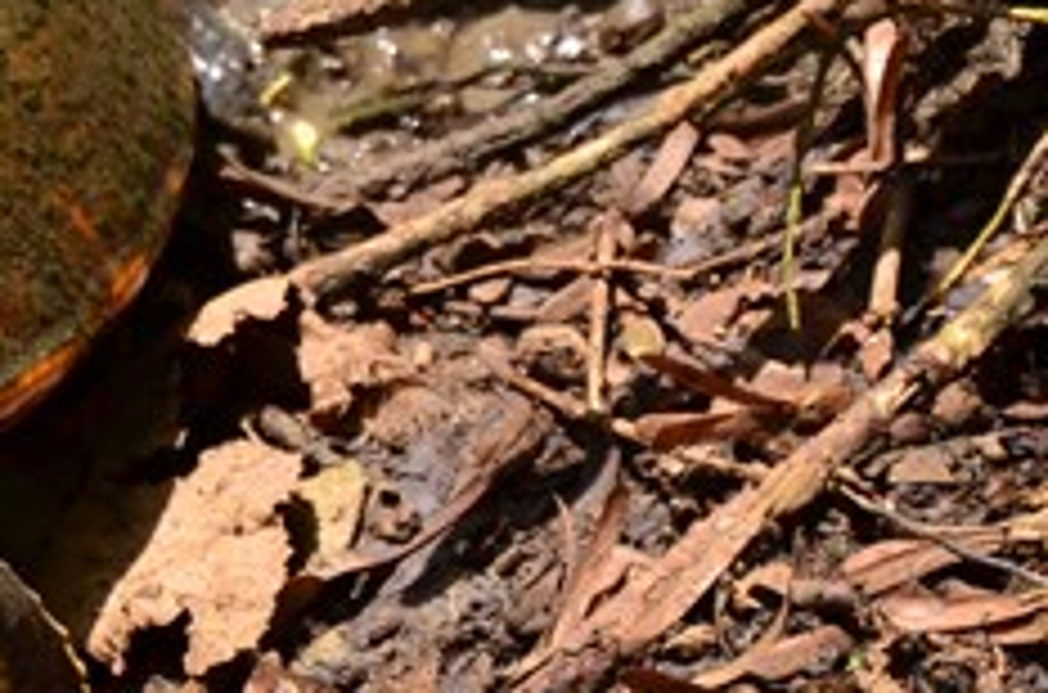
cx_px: -517
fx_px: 19368
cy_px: 367
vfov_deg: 2.0
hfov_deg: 3.1
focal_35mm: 667
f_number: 5.6
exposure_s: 1/400
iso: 100
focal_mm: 105
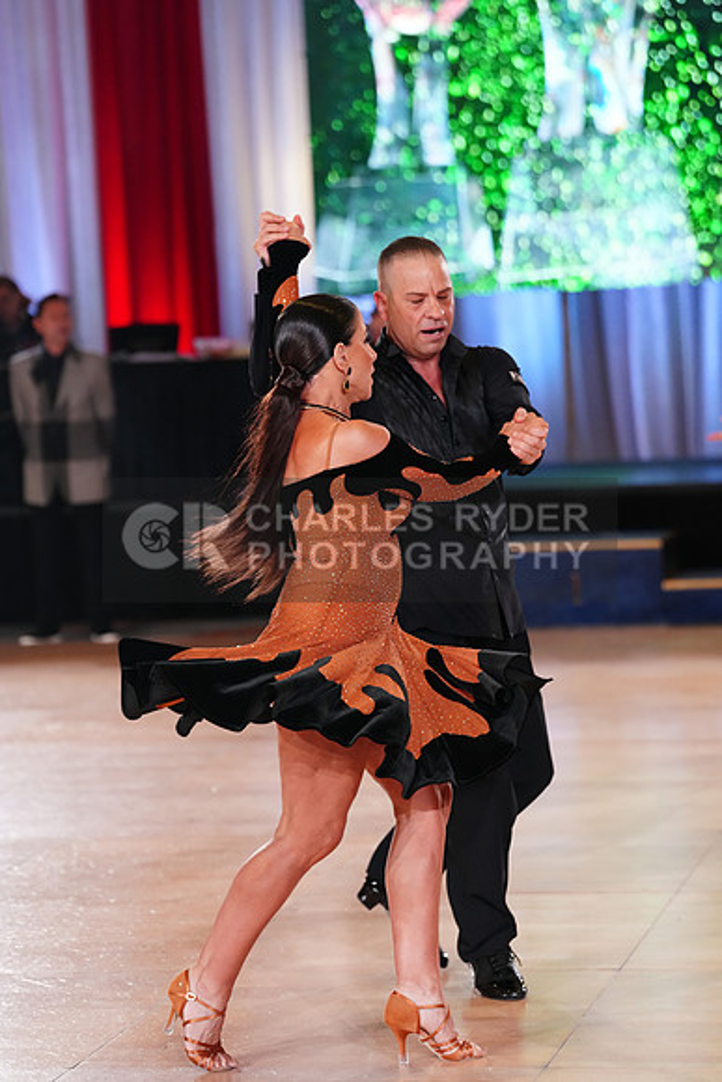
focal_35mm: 108
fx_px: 3247
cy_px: 541
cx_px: 361
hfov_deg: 12.7
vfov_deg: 18.9
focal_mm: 108
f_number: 3.2
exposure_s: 1/640
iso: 3200
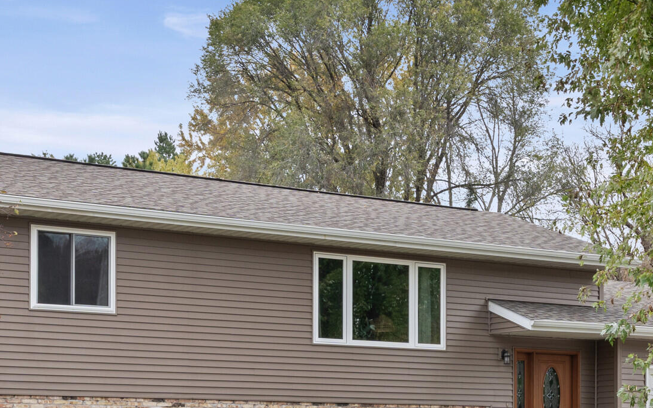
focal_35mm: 59
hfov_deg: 34.6
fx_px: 1049
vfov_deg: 21.5
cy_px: 377
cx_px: 345
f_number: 16
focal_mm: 31.5
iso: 320
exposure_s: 1/2
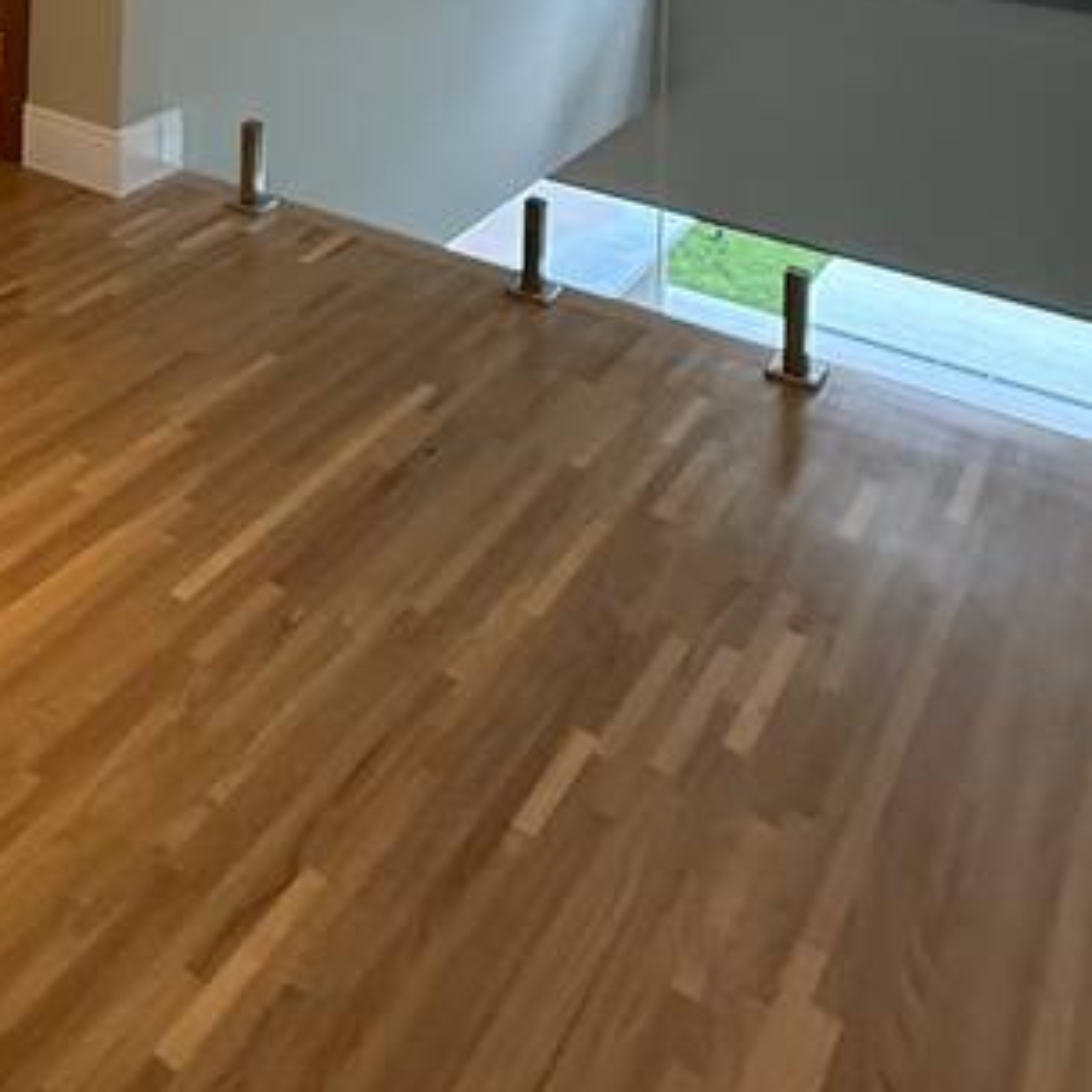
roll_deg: -4.4
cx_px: 57
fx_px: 1570
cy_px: -381
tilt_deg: +1.8
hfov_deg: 35.5
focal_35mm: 44
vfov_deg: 29.5
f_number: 2.2
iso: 400
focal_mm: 2.22
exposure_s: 1/120
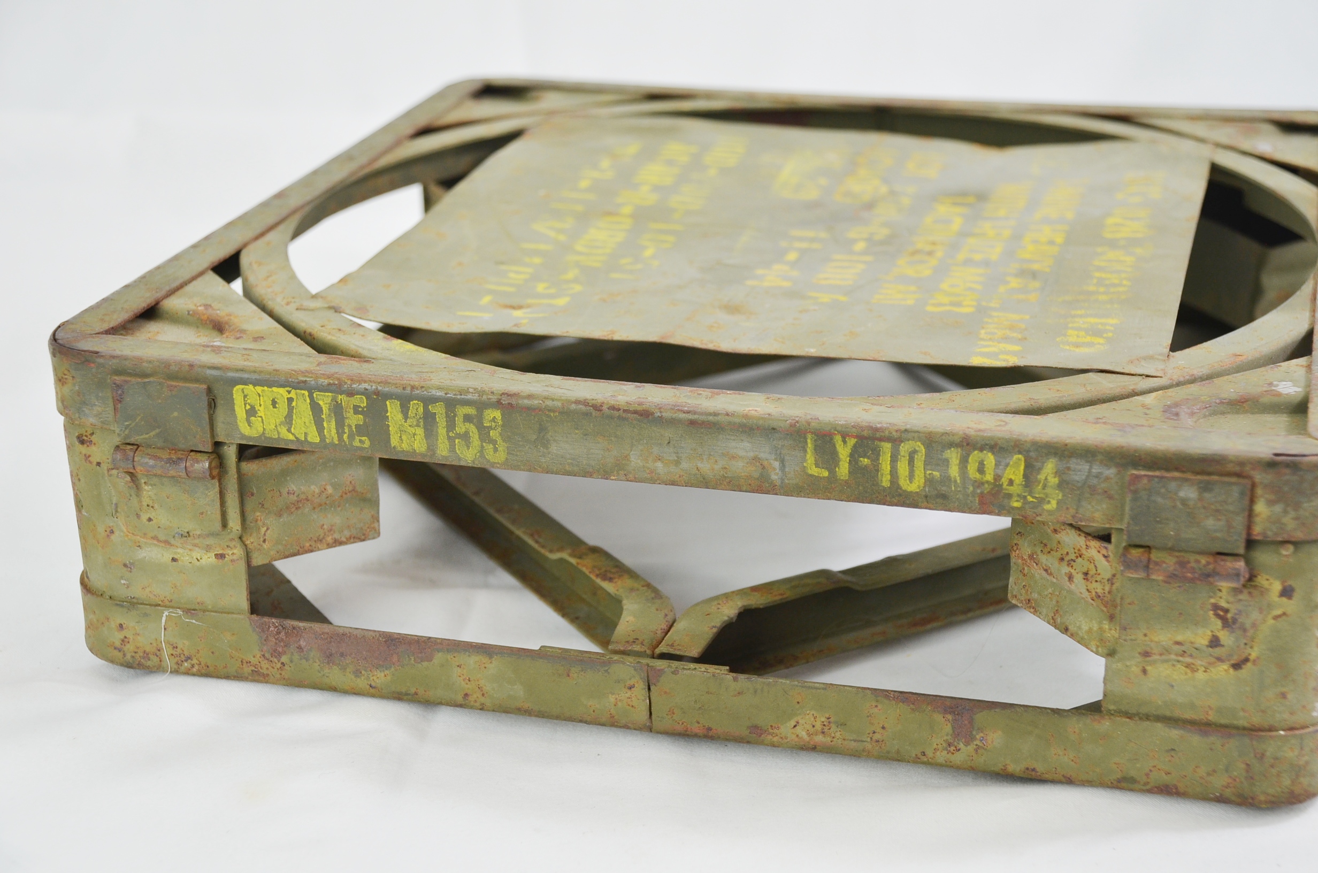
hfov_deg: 30.6
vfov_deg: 20.5
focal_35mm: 66
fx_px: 2411
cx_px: 659
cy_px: 436
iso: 400
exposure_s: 1/125
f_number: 5.6
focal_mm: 44
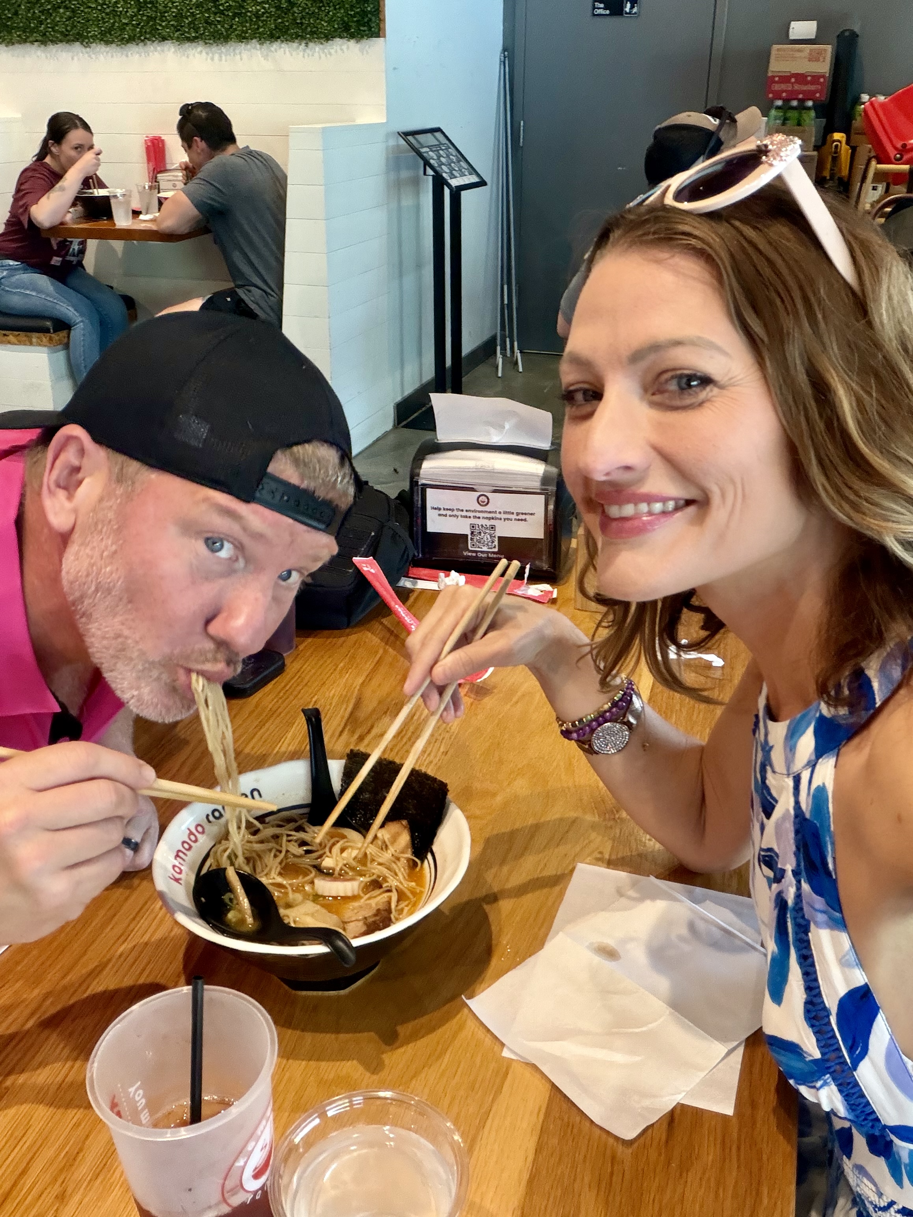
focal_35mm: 30
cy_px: 608
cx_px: 456
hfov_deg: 46.8
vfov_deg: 60.0
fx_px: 1055
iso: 125
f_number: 1.9
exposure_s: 1/60
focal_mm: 2.71
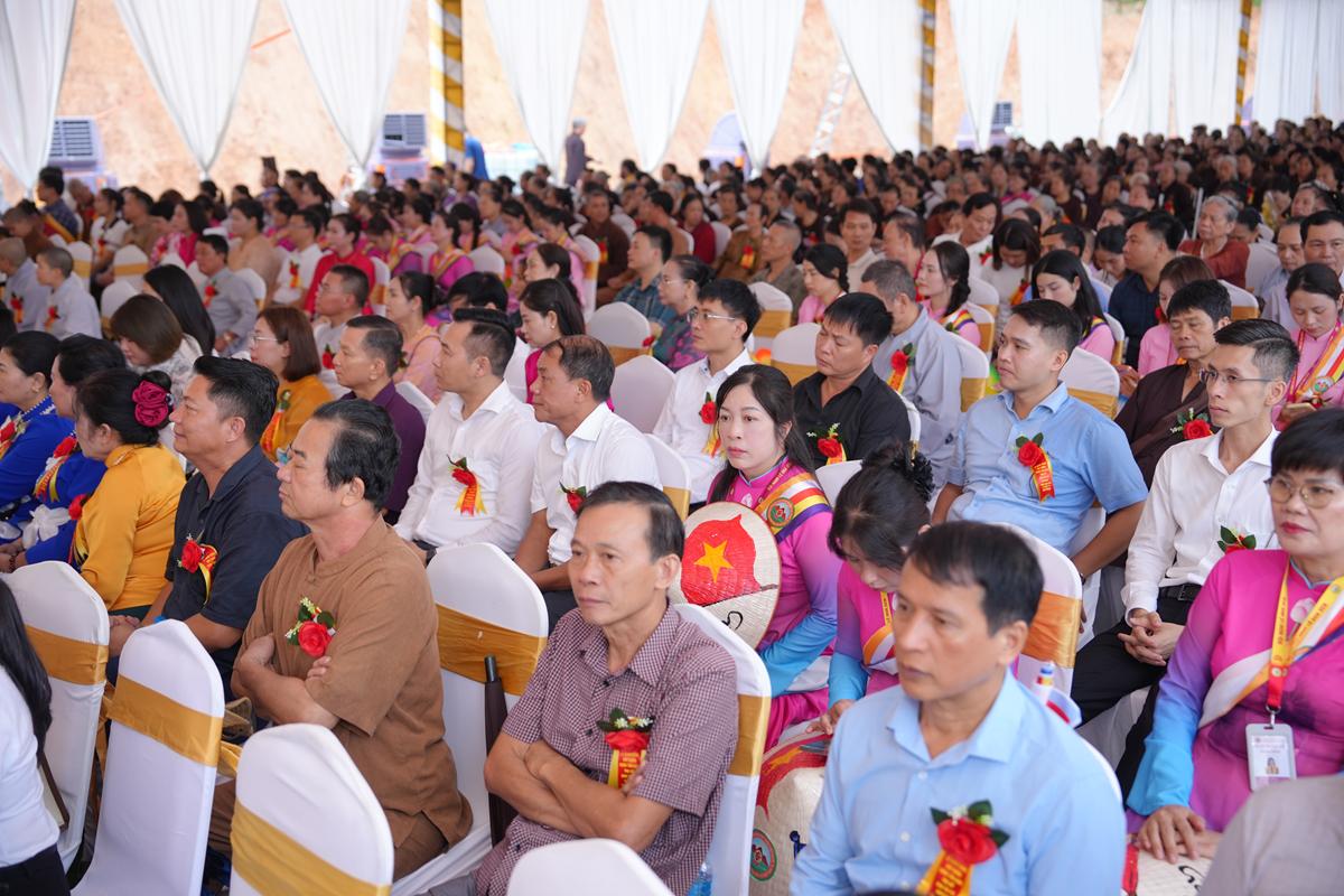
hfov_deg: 45.4
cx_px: 672
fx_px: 1605
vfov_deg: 31.2
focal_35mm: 43
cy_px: 448
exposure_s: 1/160
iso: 400
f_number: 2.8
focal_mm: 43
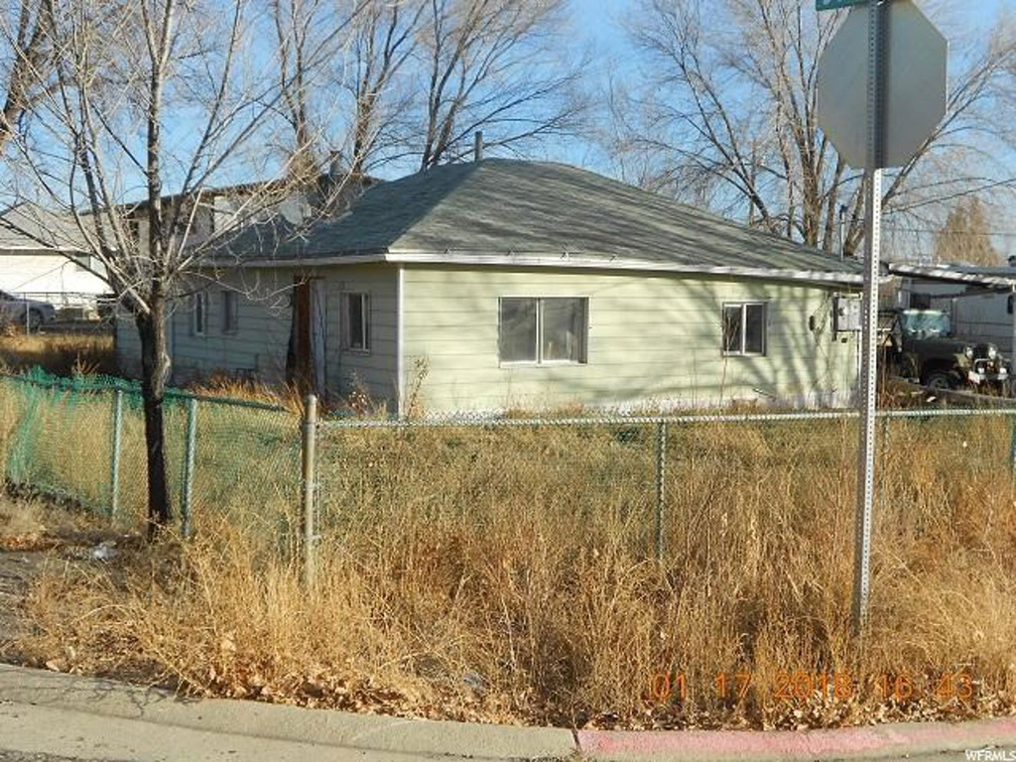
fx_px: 1438
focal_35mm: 49
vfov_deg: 29.7
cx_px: 508
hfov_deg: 38.9
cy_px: 381
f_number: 4.5
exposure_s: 1/400
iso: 80
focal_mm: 8.8
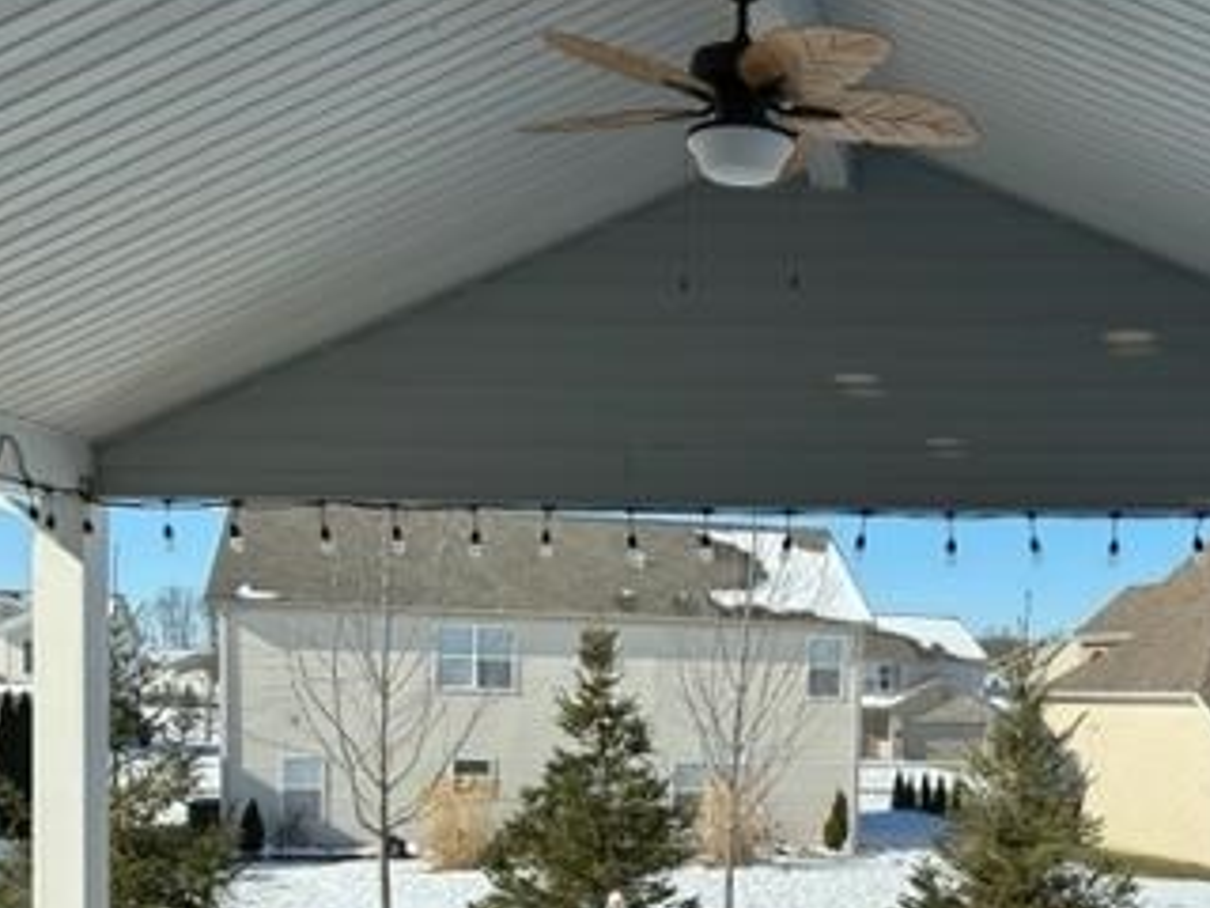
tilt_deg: -3.3
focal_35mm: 48
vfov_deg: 29.2
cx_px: 866
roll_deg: -1.0
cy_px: 798
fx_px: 1678
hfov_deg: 38.9
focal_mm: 6.86
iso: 80
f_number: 1.78
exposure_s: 1/4762
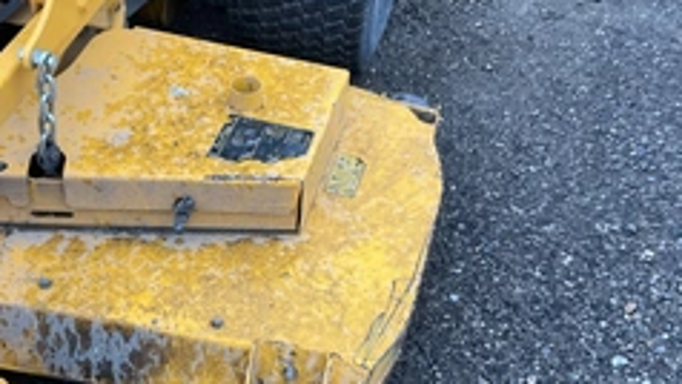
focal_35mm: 53
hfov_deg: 38.8
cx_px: 235
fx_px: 959
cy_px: 226
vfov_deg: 22.6
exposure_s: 1/114
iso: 64
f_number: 1.8
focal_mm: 3
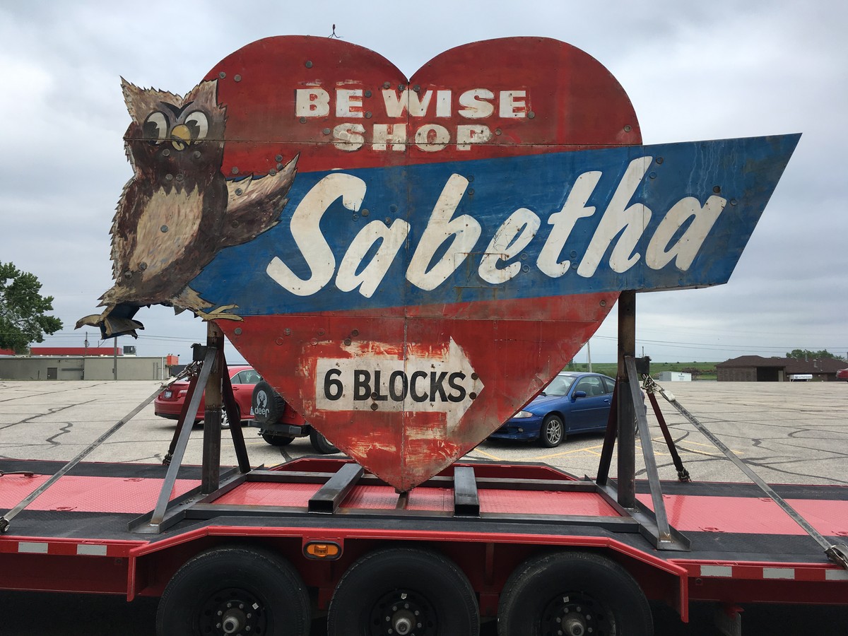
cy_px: 318
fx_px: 710
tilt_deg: +2.0
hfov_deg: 61.7
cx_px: 424
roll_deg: +0.5
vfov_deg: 48.2
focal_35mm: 29
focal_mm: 4.15
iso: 25
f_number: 2.2
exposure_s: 1/894
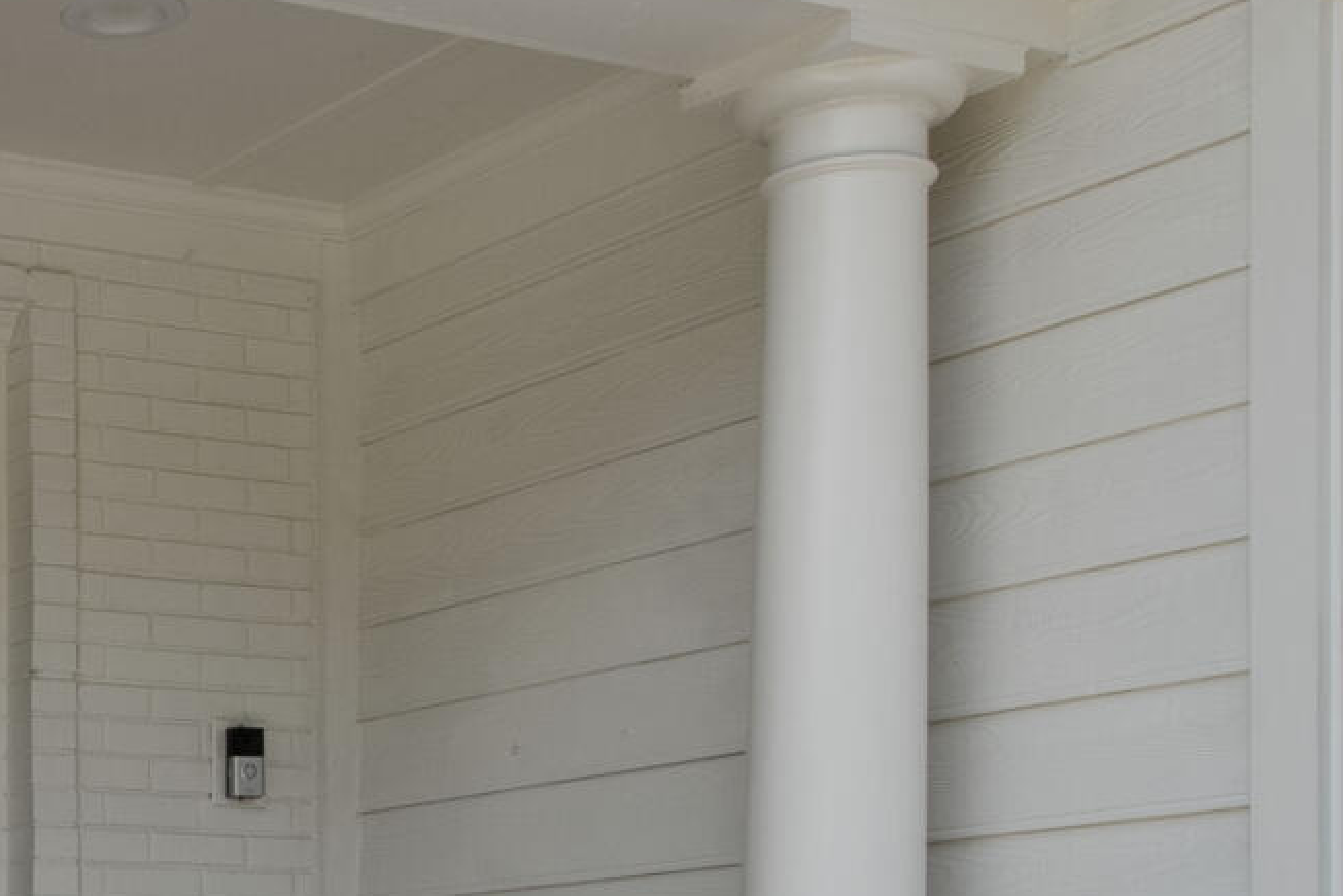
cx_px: -278
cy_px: 1205
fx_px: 2574
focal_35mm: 69
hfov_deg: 26.0
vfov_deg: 18.2
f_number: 8
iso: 100
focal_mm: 10
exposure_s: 1/60
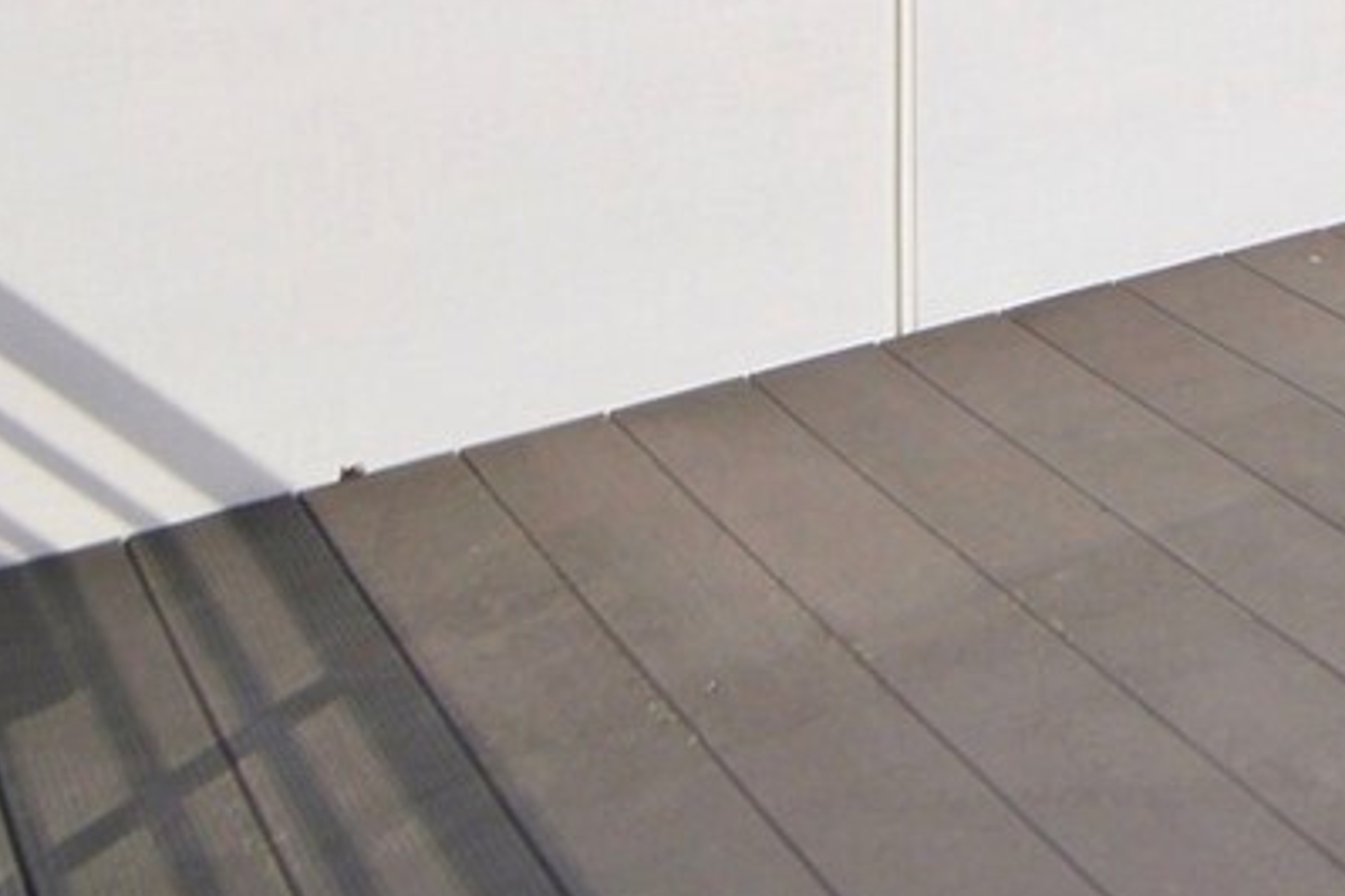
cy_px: -790
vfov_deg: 16.3
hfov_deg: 20.7
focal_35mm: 68
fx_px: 2540
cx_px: 2412
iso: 400
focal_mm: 16
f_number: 9
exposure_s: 1/160
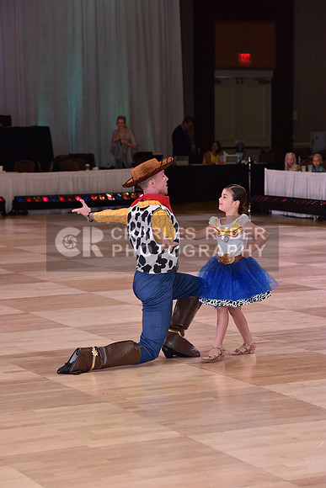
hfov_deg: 12.5
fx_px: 1493
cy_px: 244
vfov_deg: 18.6
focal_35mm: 110
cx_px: 163
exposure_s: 1/250
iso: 1600
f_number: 6.3
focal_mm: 110
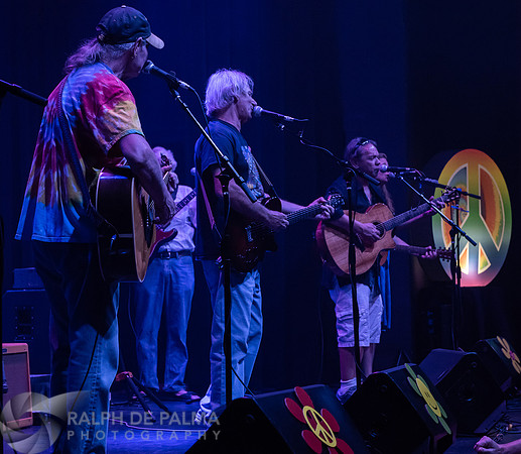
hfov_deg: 22.8
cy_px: 233
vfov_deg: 19.9
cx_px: 223
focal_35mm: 81
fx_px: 1290
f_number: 5.6
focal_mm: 62
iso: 2500
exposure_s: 1/160
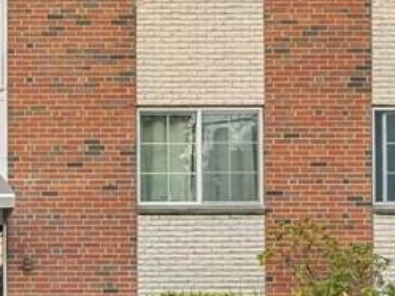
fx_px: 993
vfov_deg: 16.9
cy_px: 61
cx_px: -81
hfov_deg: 20.9
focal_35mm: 87
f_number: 8
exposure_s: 1/80
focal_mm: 22
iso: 400
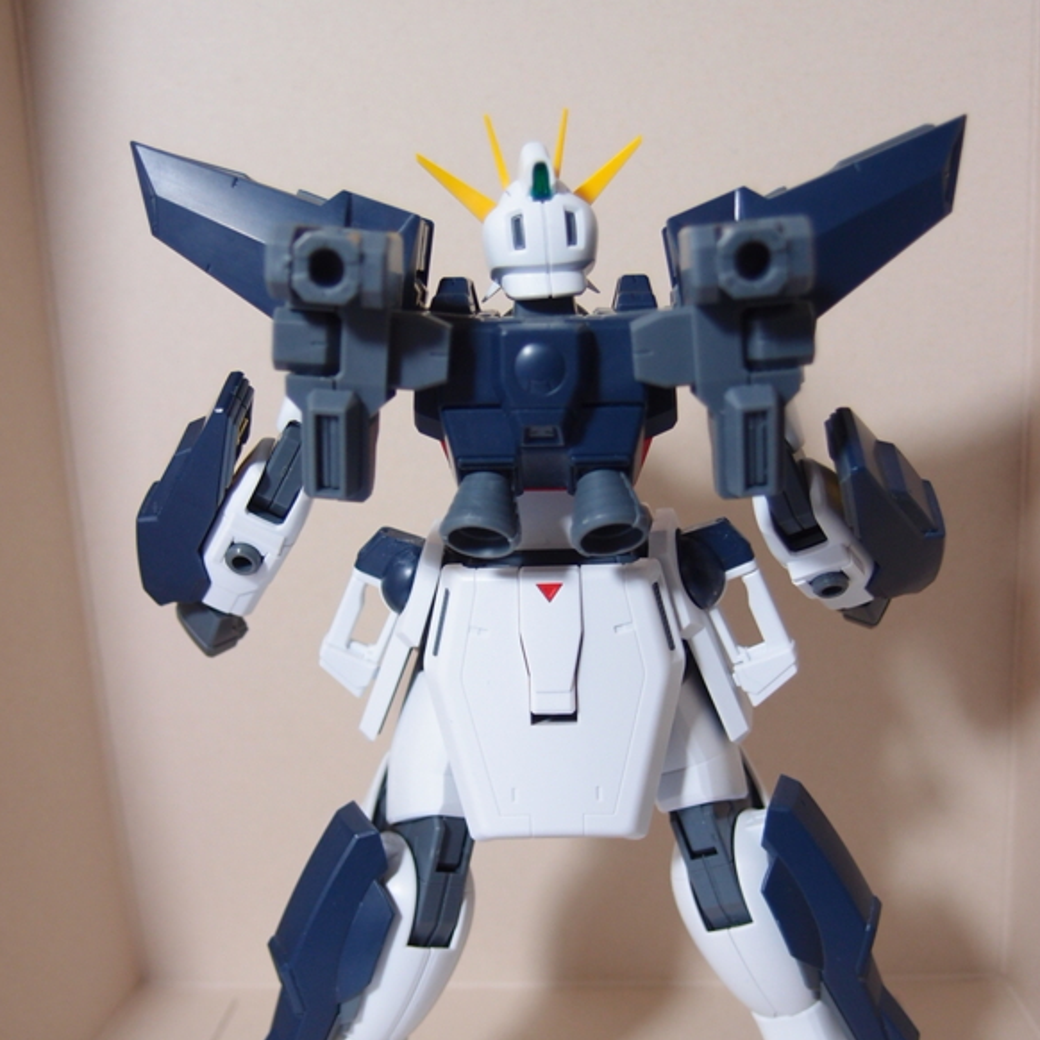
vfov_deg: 48.0
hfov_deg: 48.5
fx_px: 1156
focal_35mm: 34
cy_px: 650
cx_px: 520
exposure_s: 1/60
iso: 100
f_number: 1.8
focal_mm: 6
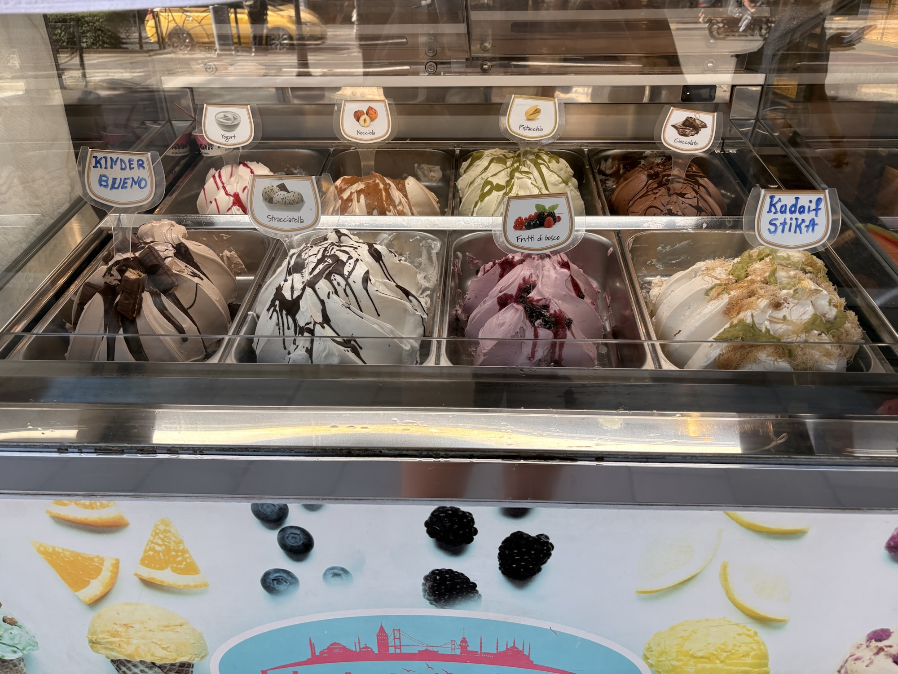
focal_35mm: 26
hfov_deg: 67.3
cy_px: 337
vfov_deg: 53.1
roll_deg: +0.9
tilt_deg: -27.8
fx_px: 674
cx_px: 449
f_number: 1.6
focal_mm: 5.96
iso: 64
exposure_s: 1/381
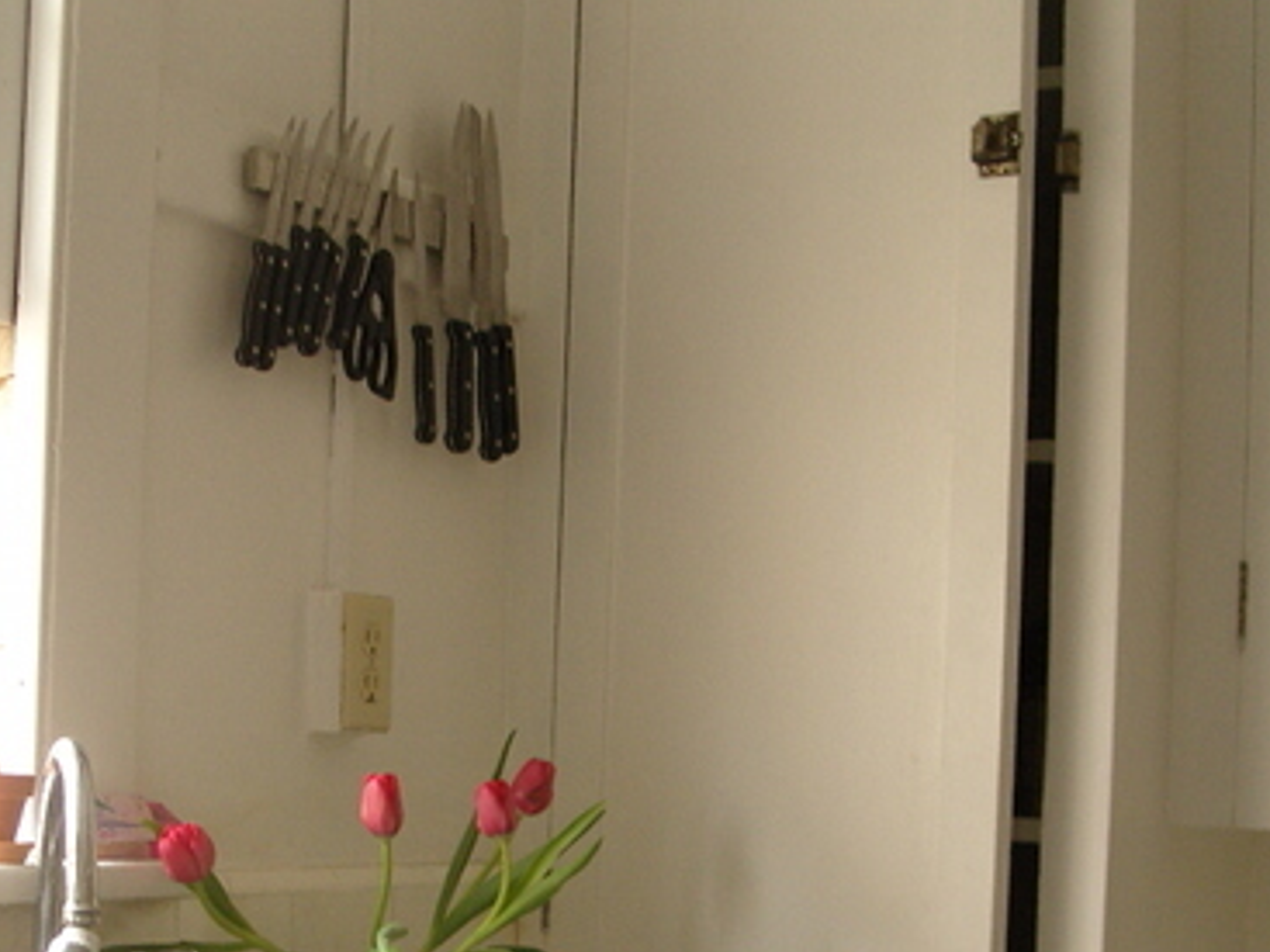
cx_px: 455
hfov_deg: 28.0
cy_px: 803
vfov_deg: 21.0
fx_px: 2531
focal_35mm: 69
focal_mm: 7.8
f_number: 2.8
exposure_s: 1/40
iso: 125
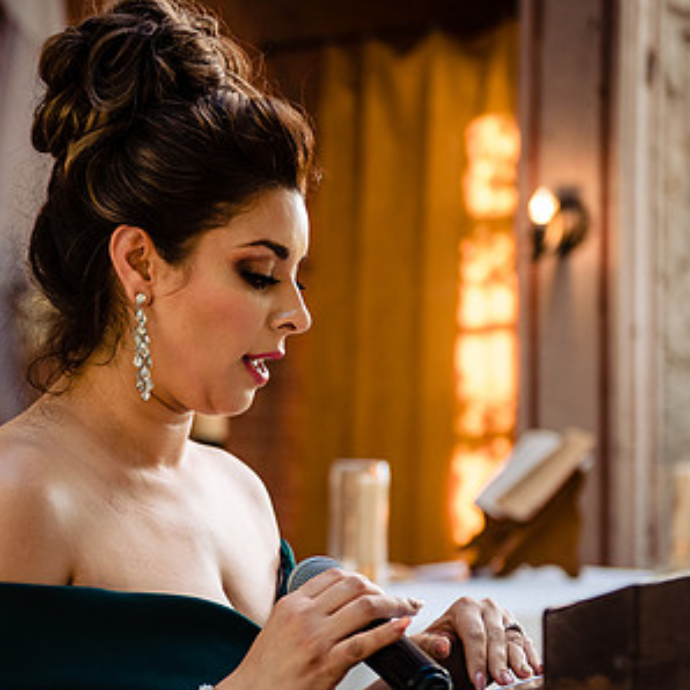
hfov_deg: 19.0
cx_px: 218
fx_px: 2052
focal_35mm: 91
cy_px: 427
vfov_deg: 19.1
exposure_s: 1/400
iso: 1000
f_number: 2.8
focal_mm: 55
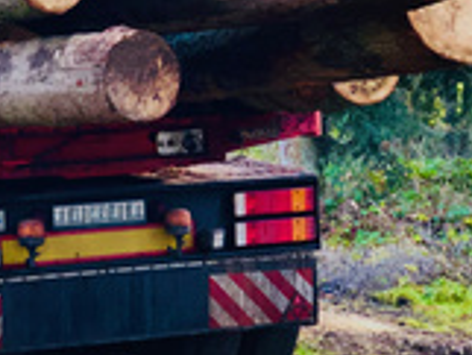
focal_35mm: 129
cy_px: 123
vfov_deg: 11.5
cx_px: -41
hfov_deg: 14.9
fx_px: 1760
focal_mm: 6
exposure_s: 1/60
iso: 80
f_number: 2.4
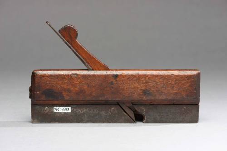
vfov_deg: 13.1
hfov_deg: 19.4
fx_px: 662
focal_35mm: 105
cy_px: 76
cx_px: 114
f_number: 11
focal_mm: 105
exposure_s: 1/100
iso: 100
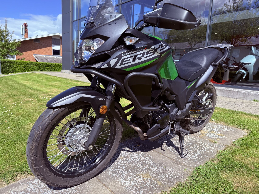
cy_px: 97
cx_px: 130
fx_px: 180
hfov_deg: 71.6
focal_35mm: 24
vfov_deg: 56.8
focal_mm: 6.76
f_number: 1.78
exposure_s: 1/2370
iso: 100
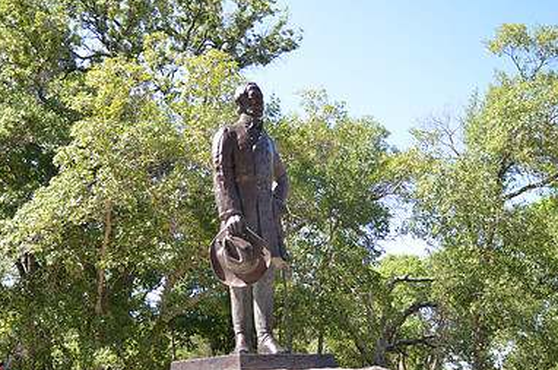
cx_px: 248
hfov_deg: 49.8
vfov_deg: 34.3
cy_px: 175
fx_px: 600
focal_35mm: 39
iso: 200
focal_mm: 17
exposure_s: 1/200
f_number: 3.5
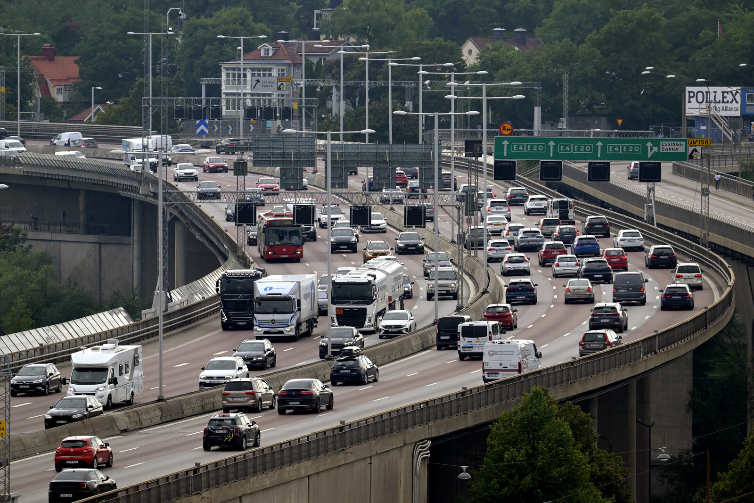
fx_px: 8378
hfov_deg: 5.2
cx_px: 377
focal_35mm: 400
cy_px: 252
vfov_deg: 3.4
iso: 1000
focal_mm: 400
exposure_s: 1/1250
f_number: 8
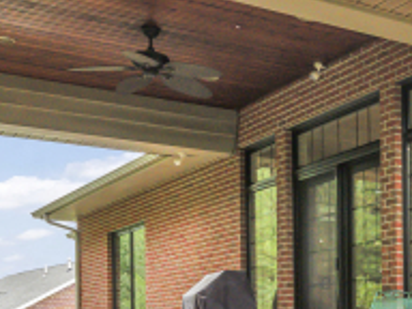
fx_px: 893
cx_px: 498
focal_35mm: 75
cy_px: 367
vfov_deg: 18.6
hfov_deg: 23.7
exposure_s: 1/160
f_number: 9
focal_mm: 20
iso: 400
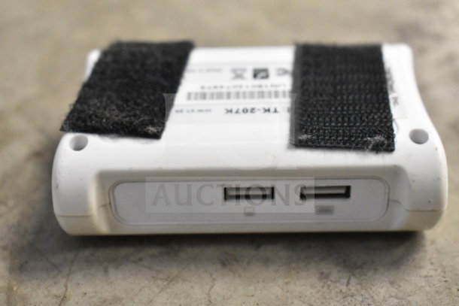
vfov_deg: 22.6
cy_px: 153
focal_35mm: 60
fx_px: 765
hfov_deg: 33.4
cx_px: 230
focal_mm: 40
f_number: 4.8
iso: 6400
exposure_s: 1/60
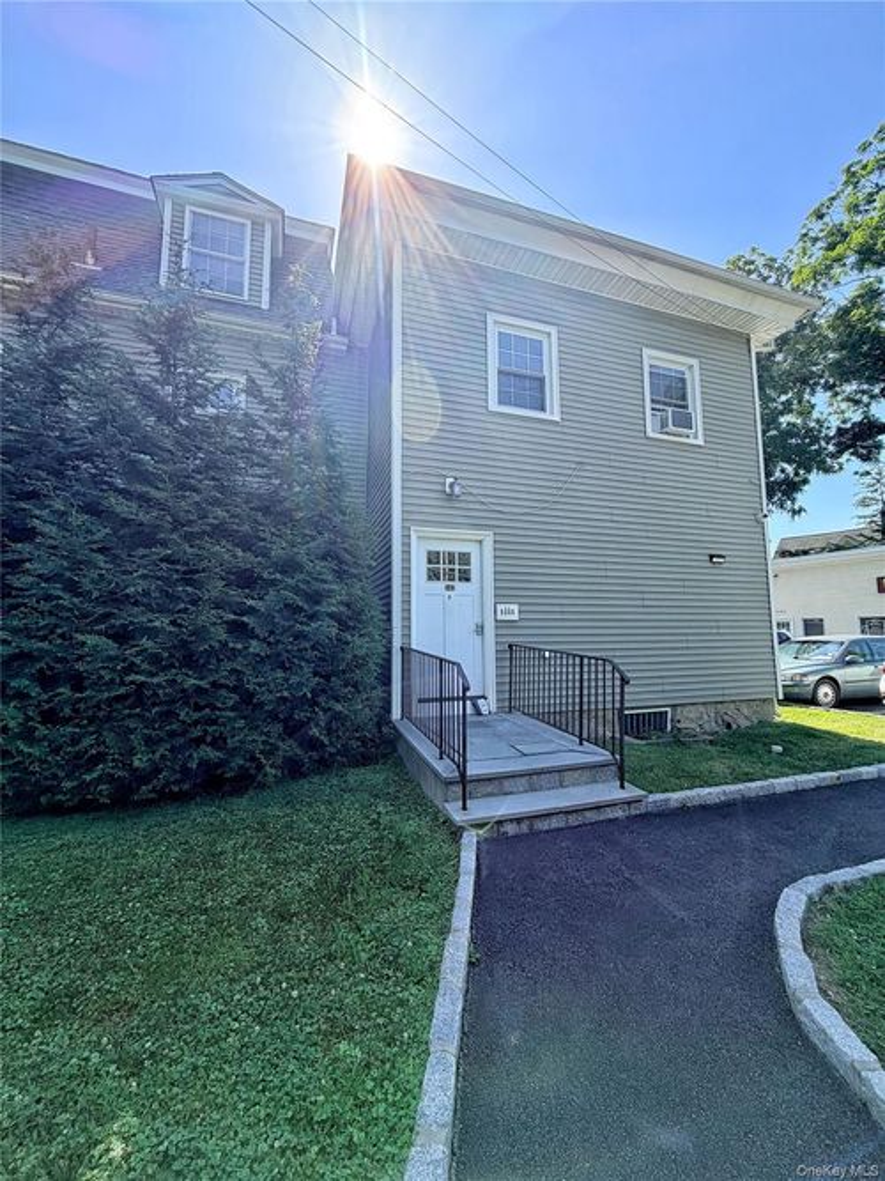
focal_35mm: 14
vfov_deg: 102.1
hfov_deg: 85.7
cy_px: 590
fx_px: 477
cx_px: 442
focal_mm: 2.22
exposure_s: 1/502
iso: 40
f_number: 2.2
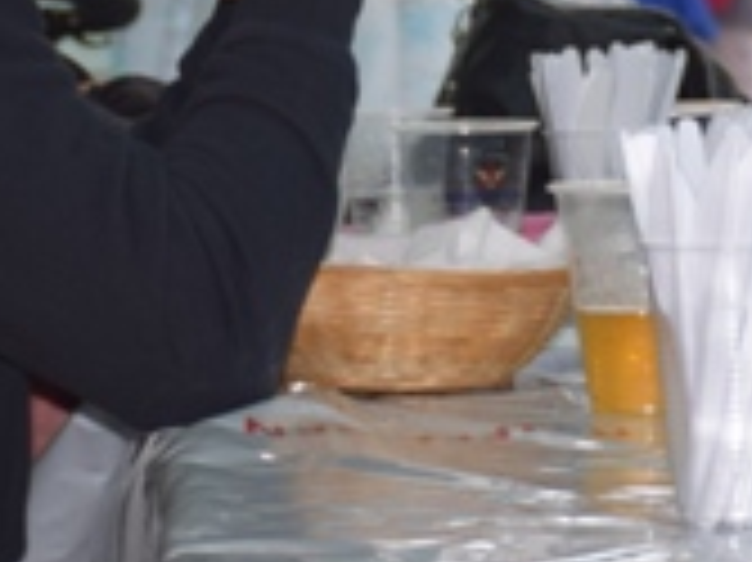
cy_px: -155
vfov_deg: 5.4
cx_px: 531
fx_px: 5992
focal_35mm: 276
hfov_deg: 7.2
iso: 100
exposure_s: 1/160
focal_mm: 50
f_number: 4.8
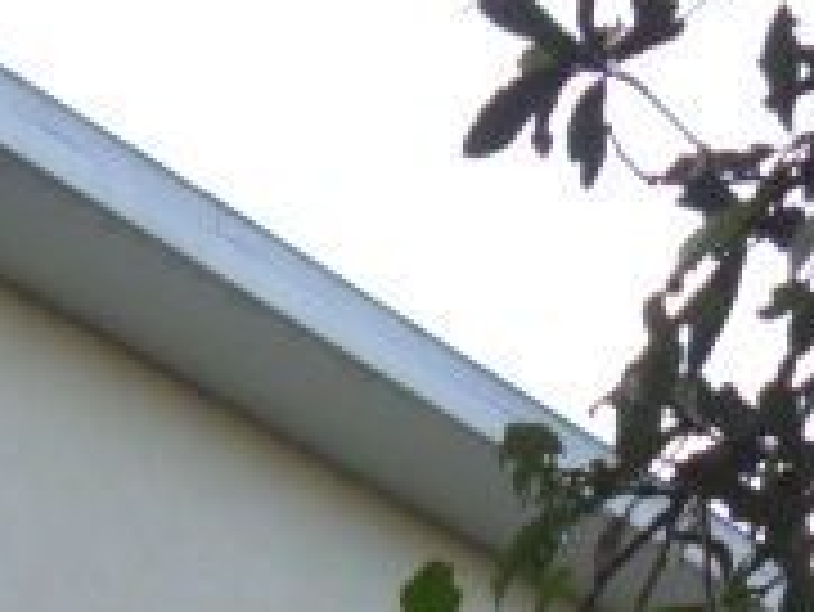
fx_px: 4659
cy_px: 1606
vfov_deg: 7.0
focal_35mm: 198
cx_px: -450
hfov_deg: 9.7
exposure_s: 1/350
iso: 80
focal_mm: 6.3
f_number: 3
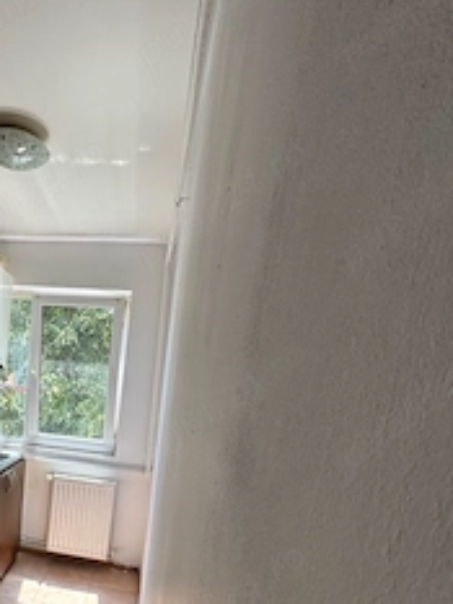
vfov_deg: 67.9
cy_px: 438
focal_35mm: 24
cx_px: 72
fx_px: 418
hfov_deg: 52.1
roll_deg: -4.8
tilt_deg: -7.6
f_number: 2.2
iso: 40
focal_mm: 2.22
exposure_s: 1/131
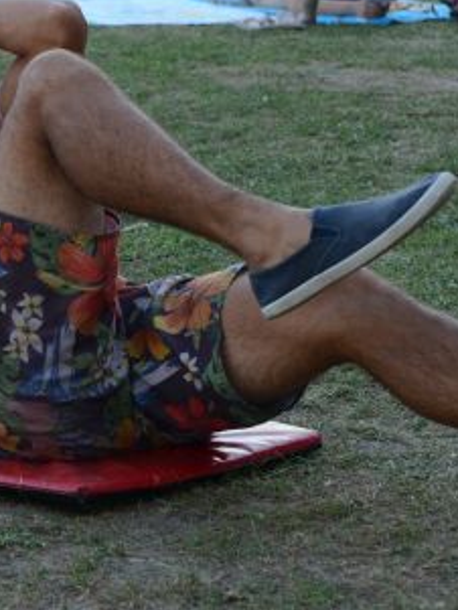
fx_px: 2697
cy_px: 231
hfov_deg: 9.7
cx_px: 81
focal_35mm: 153
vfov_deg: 12.9
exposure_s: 1/1000
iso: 1000
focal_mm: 50
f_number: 5
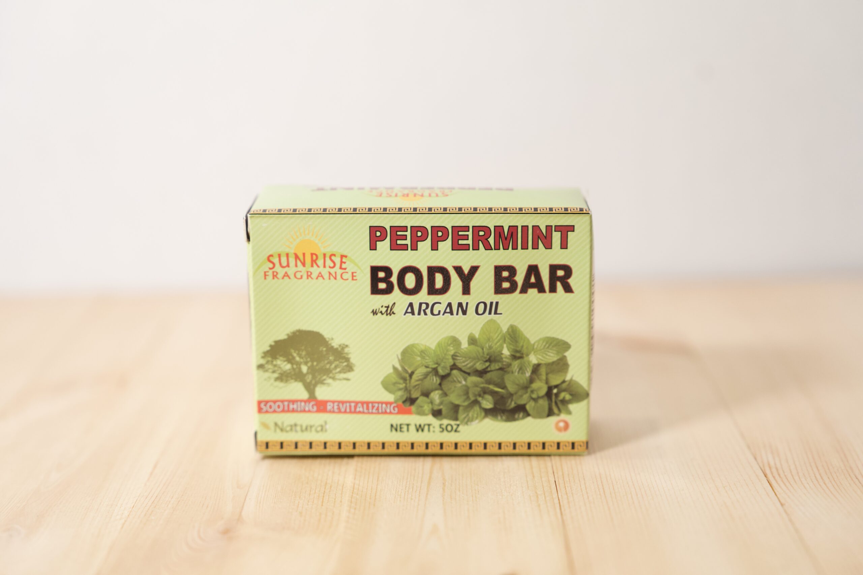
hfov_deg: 30.5
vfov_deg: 20.6
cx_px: 432
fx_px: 1582
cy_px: 288
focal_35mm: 66
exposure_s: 1/250
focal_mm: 66
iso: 2500
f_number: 3.5
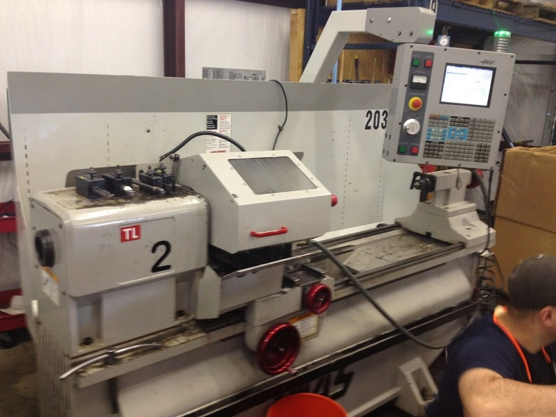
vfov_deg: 40.7
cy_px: 208
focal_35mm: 35
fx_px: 562
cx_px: 278
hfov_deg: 52.6
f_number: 2.4
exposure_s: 1/20
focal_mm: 4.28
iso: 100
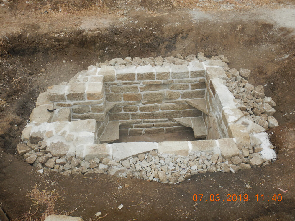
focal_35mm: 31
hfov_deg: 58.4
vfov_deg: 45.4
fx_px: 264
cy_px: 110
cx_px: 148
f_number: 4.2
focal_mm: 5.6
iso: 125
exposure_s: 1/800
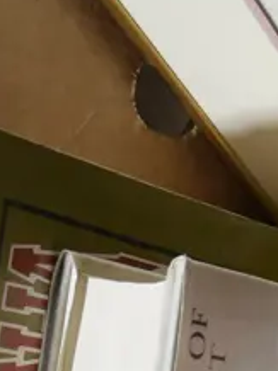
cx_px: 689
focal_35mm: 141
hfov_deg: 9.3
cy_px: 289
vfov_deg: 13.9
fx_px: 1513
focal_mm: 15
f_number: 3.6
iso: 200
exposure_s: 1/60
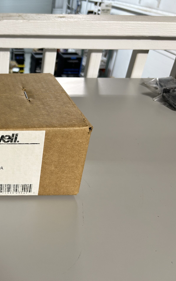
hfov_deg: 31.1
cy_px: 141
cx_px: -12
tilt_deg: -30.1
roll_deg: -0.2
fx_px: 284
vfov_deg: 52.7
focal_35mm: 37
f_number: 1.5
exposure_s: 1/60
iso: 64
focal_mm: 5.7
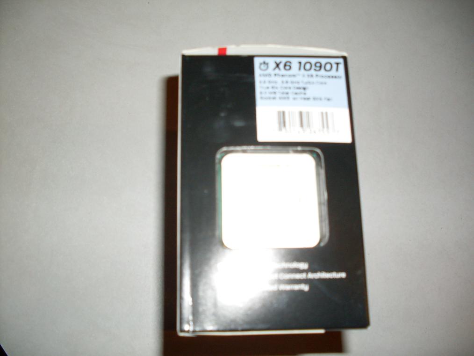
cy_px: 178
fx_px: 520
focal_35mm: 38
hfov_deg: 49.0
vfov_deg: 37.7
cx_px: 237
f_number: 2.8
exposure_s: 1/45
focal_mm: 6.3
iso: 100
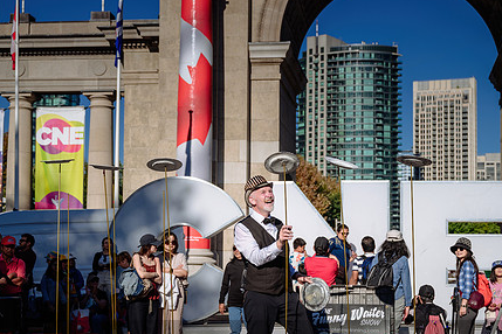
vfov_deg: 19.7
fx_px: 962
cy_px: 213
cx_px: 286
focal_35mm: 69
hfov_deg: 29.2
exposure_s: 1/640
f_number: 4
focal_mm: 48
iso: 64
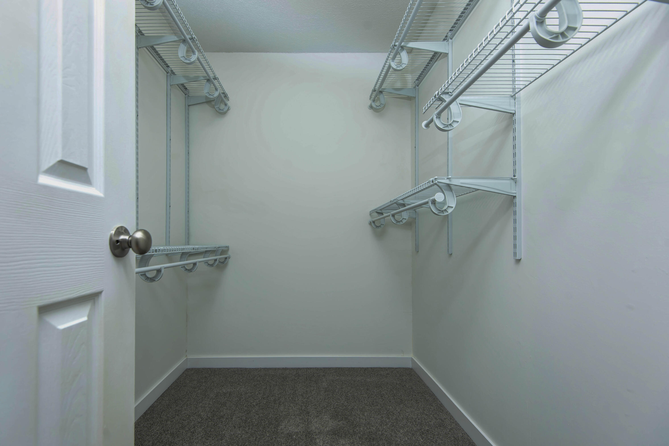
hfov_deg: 96.7
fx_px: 297
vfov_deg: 73.8
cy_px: 223
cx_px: 334
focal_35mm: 16
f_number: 6.3
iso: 200
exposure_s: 1/60
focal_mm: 16
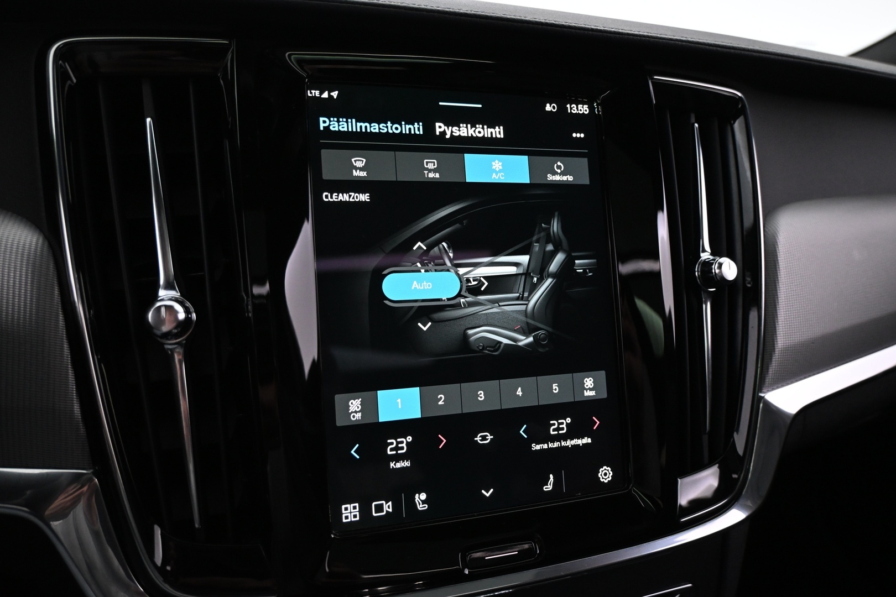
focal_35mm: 28
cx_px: 448
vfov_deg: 46.8
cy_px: 298
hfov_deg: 65.9
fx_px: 691
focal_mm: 18.5
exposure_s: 1/30
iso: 2000
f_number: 4
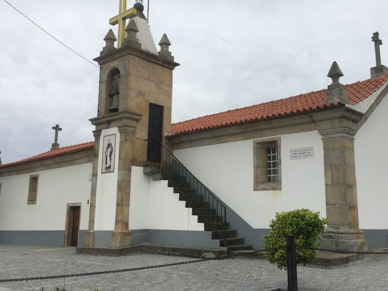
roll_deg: -0.4
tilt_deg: +12.1
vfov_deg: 38.6
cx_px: 217
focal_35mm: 37
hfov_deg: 50.0
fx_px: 415
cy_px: 140
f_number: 2.2
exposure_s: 1/1603
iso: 25
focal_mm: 4.15
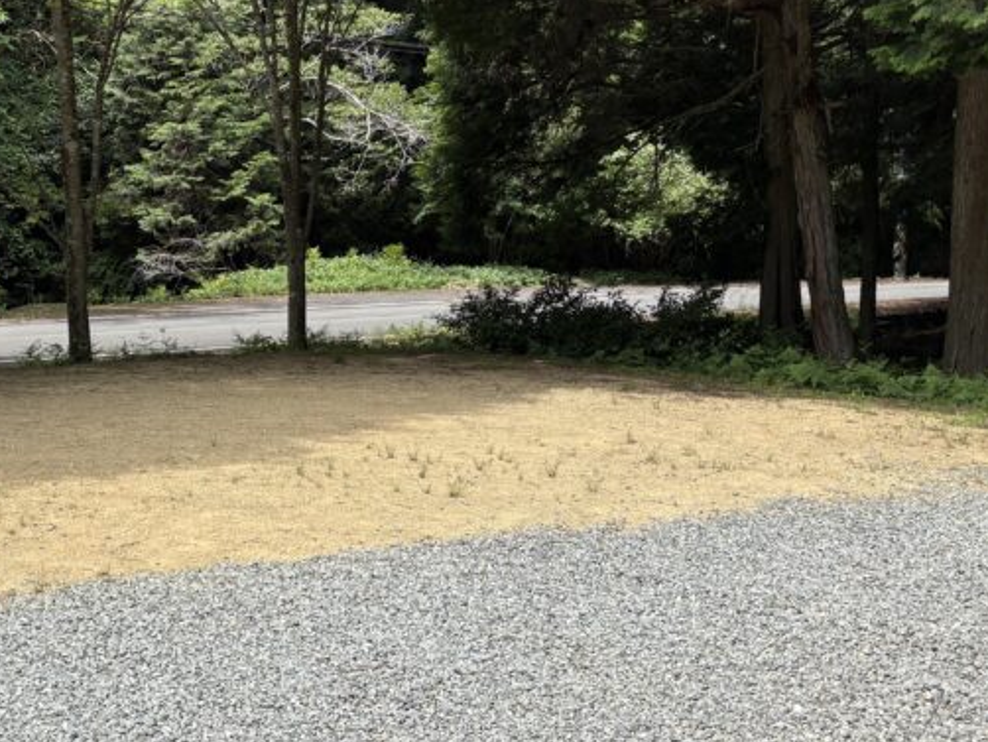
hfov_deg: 35.0
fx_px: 1513
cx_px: 197
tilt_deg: -5.7
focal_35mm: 53
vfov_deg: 27.5
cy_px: 366
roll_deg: +1.7
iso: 50
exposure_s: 1/1099
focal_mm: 5.96
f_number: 1.6
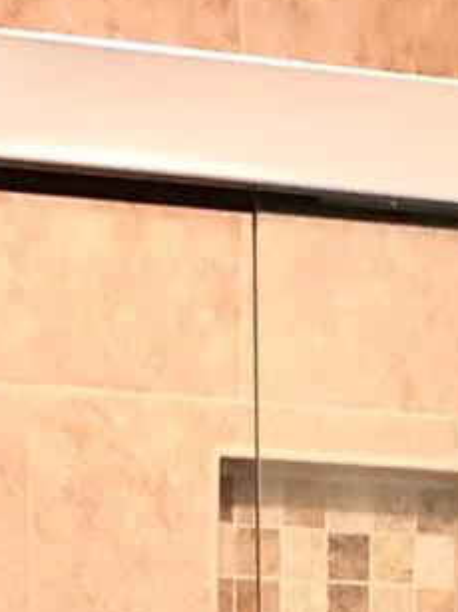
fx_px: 2471
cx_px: 199
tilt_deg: -8.8
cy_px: 1278
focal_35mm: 140
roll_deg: +0.7
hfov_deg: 10.6
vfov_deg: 12.3
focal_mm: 4
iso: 50
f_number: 1.8
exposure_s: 1/15
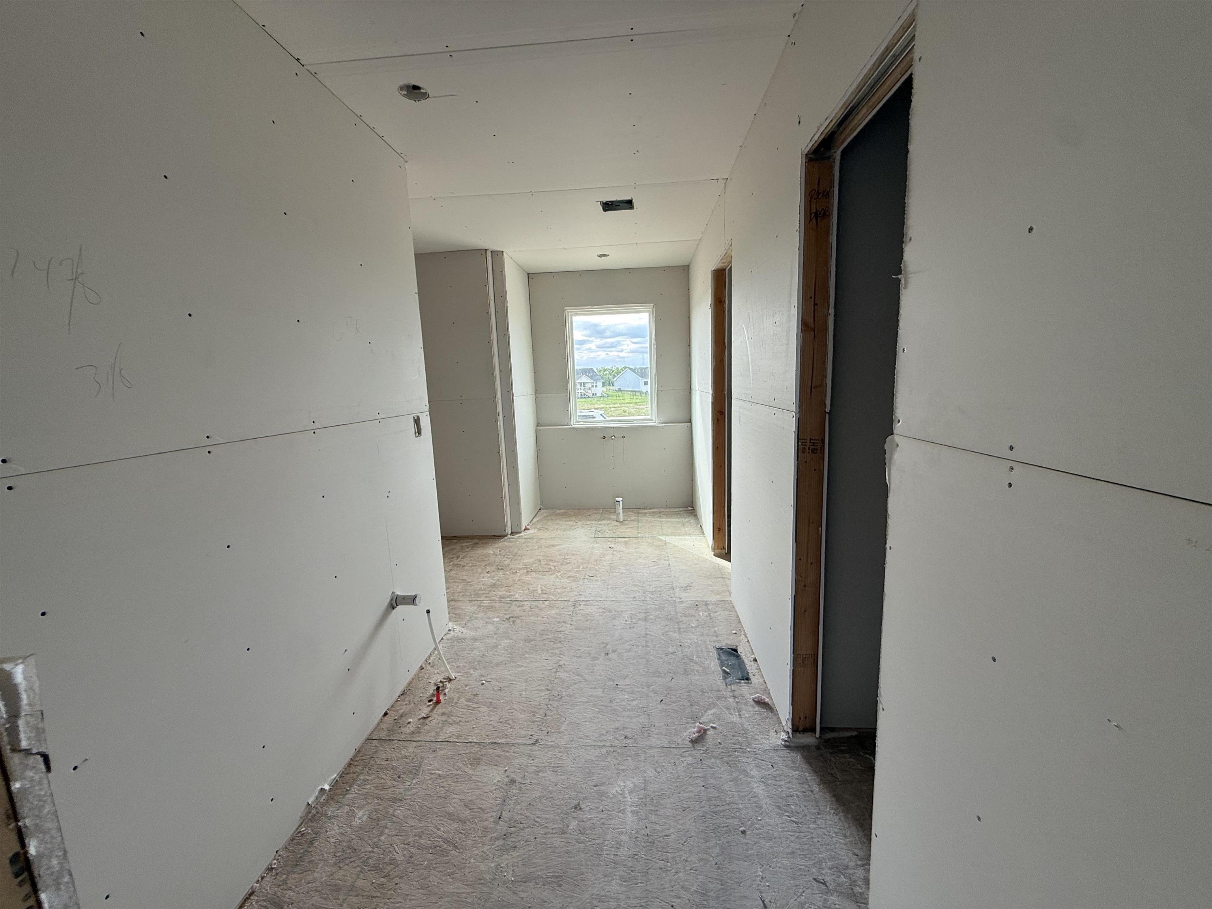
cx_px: 606
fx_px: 490
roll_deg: +1.7
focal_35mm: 14
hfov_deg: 102.1
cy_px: 454
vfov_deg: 85.7
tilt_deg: -7.6
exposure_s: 1/123
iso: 64
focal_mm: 2.22
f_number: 2.2
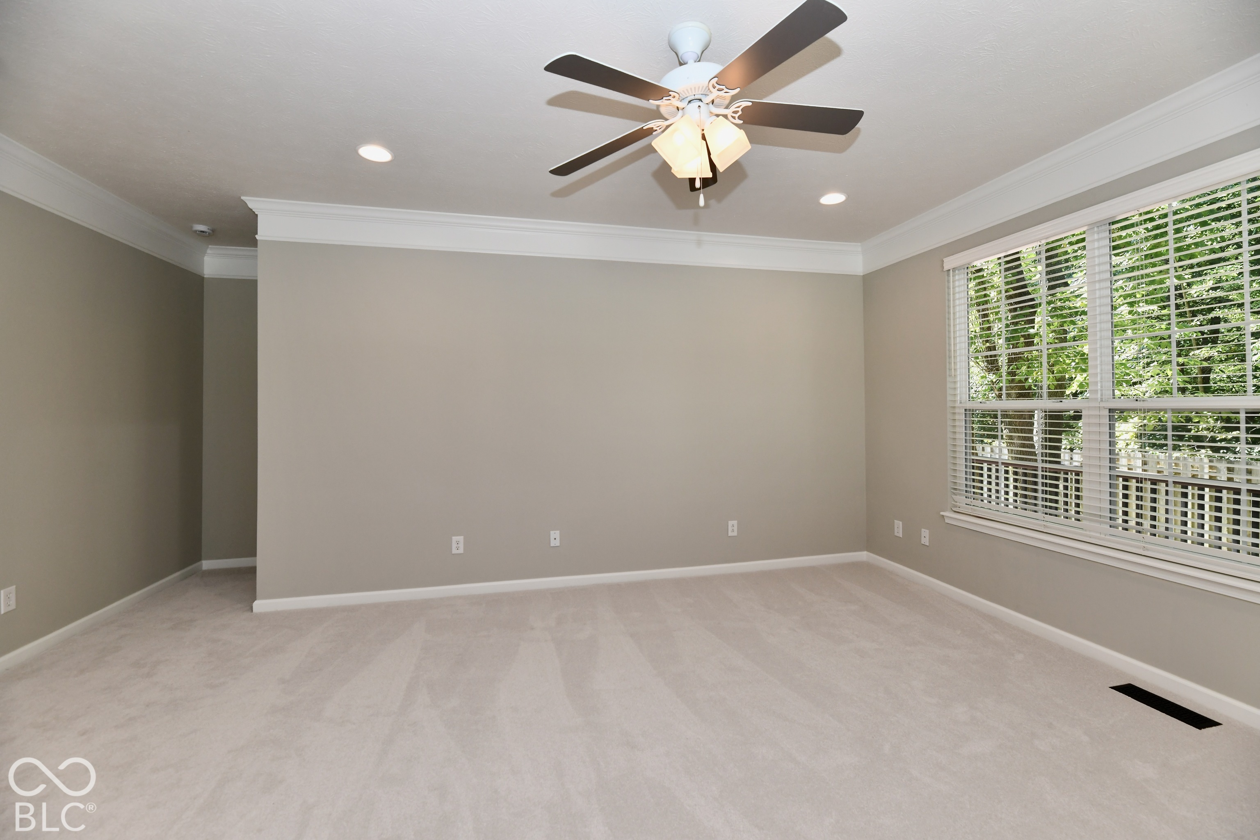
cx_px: 630
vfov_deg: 81.2
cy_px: 420
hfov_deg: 104.3
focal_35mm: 14
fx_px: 490
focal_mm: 14
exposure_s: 1/125
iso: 640
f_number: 6.3
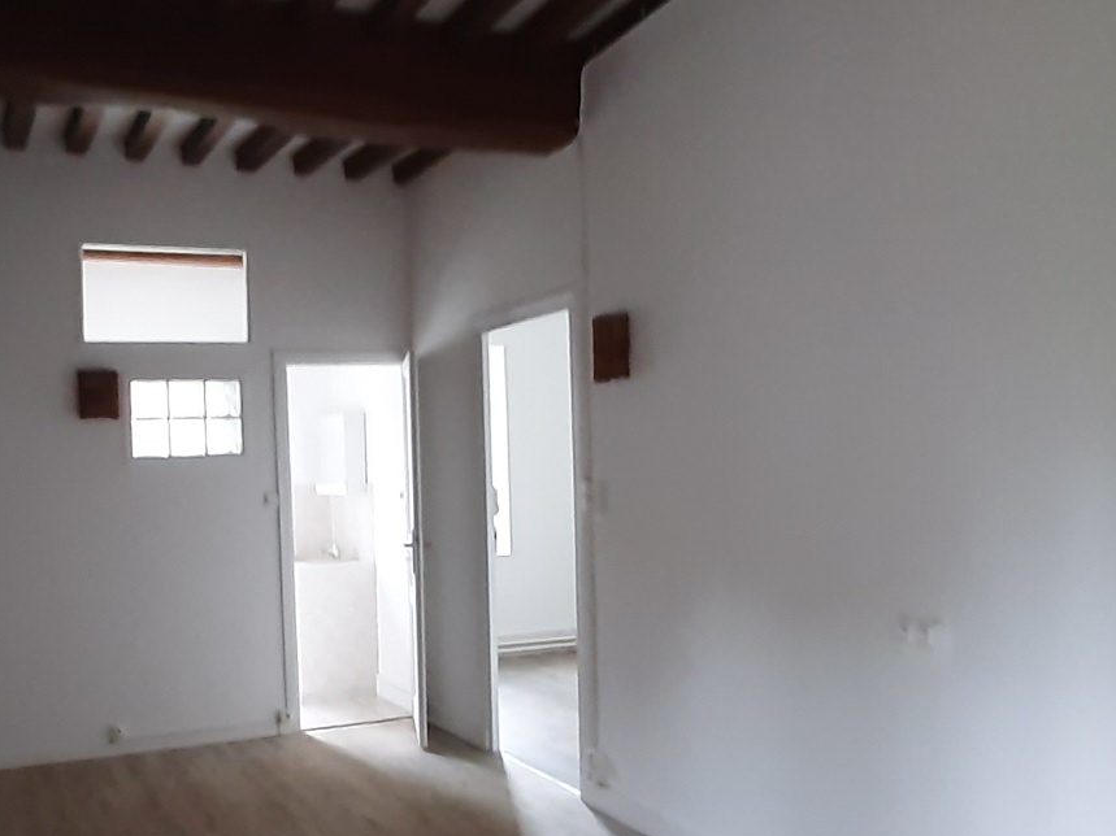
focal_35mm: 31
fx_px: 999
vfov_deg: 44.5
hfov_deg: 56.4
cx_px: 327
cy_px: 582
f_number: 2.2
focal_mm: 1.42
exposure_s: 1/25
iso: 250
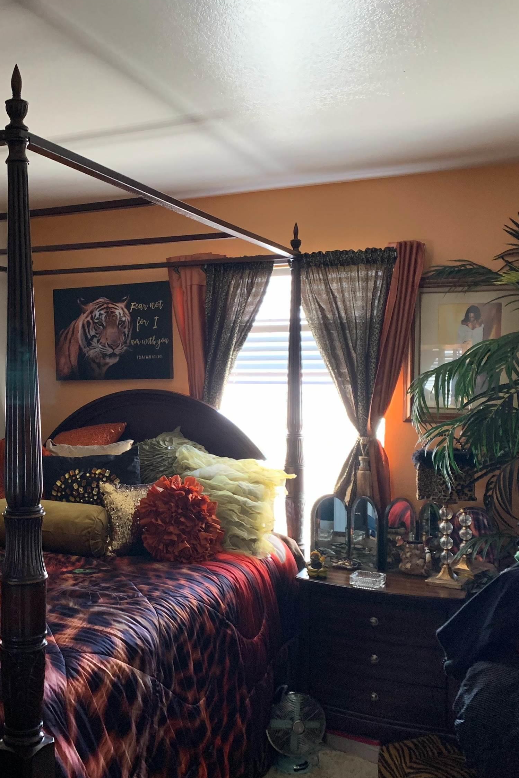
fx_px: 800
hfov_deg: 35.2
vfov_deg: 51.9
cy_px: 396
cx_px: 133
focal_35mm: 37
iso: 400
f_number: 1.8
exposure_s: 1/41
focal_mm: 4.25
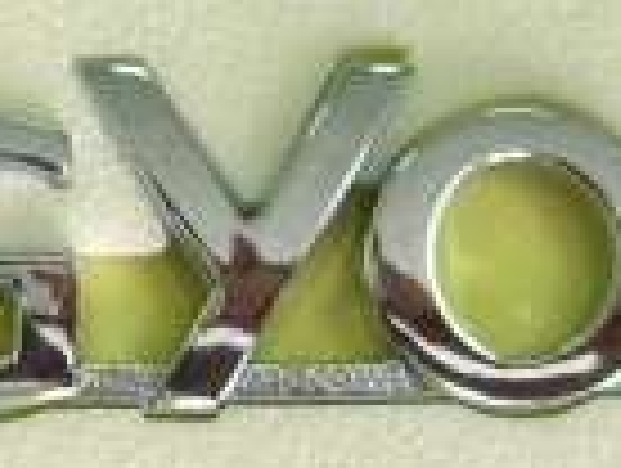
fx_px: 3163
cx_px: -81
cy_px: 279
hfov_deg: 11.0
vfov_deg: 8.5
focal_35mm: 176
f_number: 2.8
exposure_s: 1/60
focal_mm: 7.9
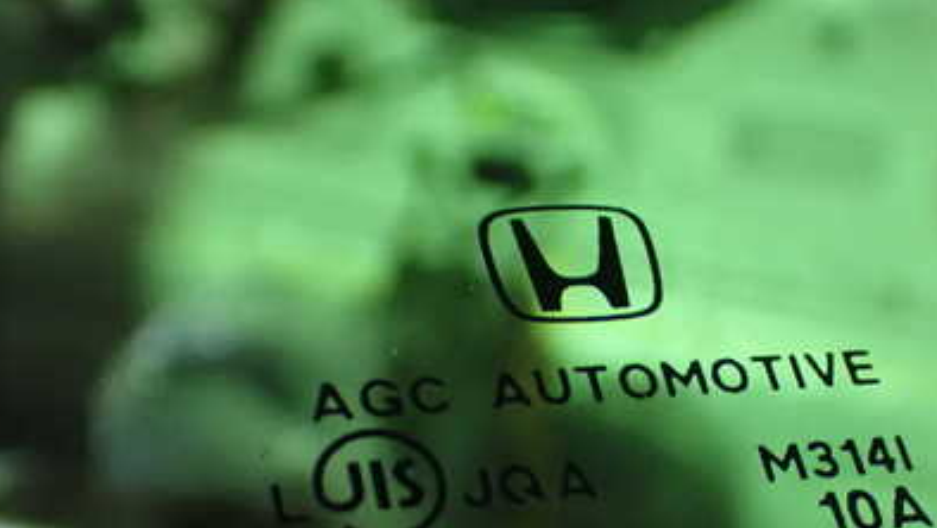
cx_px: 635
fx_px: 1690
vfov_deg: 17.6
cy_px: 438
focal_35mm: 68
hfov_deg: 30.7
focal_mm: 7.31
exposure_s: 1/40
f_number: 2.8
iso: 1600
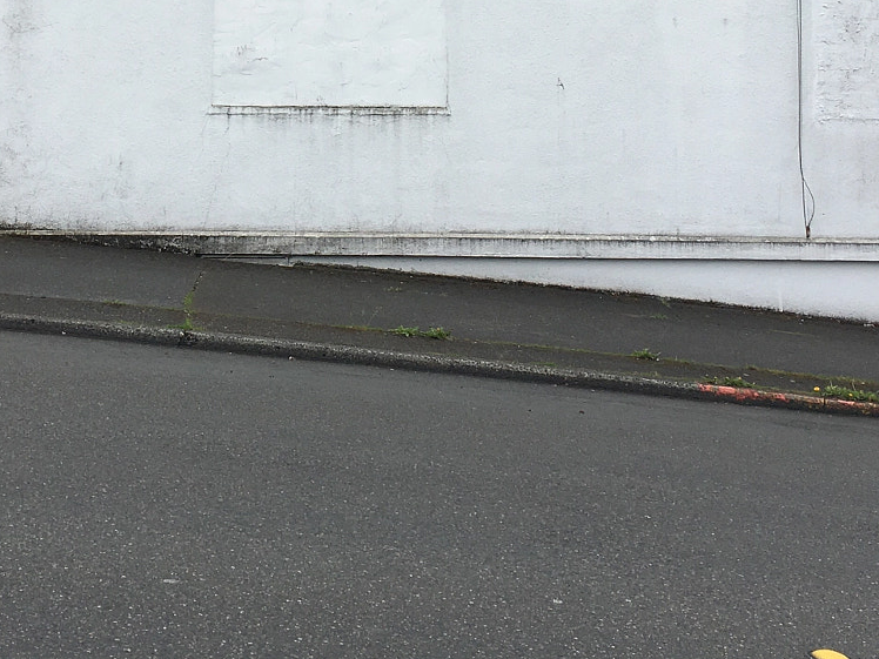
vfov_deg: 22.5
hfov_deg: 31.0
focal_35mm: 62
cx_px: 324
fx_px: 1574
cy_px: -33
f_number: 2.2
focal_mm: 4.15
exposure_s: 1/1304
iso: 25
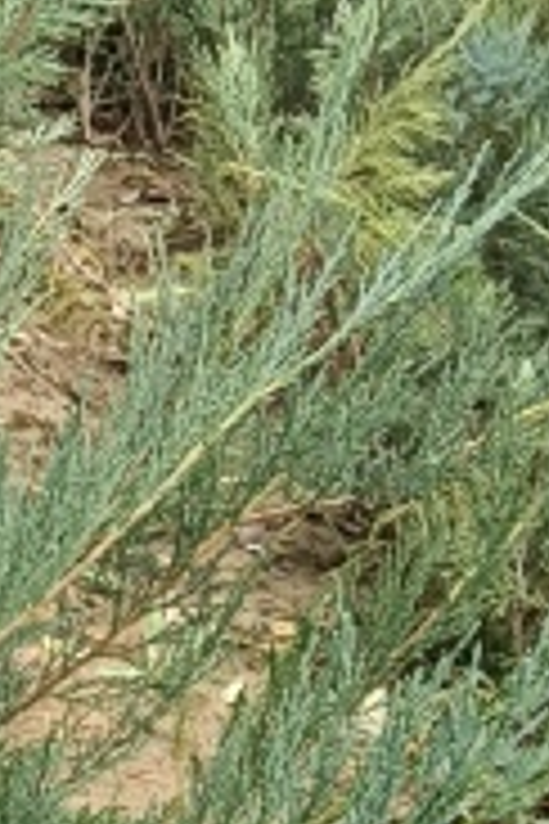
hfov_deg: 7.8
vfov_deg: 12.5
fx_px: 3614
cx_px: -918
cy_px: 1123
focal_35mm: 158
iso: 137
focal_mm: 4.05
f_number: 1.8
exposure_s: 1/100
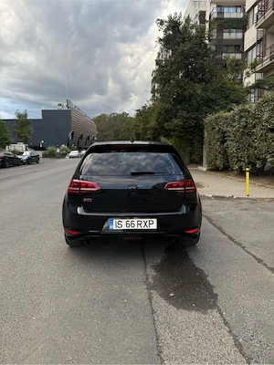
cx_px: 137
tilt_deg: -5.2
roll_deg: +0.9
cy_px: 182
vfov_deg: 71.6
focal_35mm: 24
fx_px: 253
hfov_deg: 56.8
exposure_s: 1/503
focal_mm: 6.76
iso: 80
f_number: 1.78
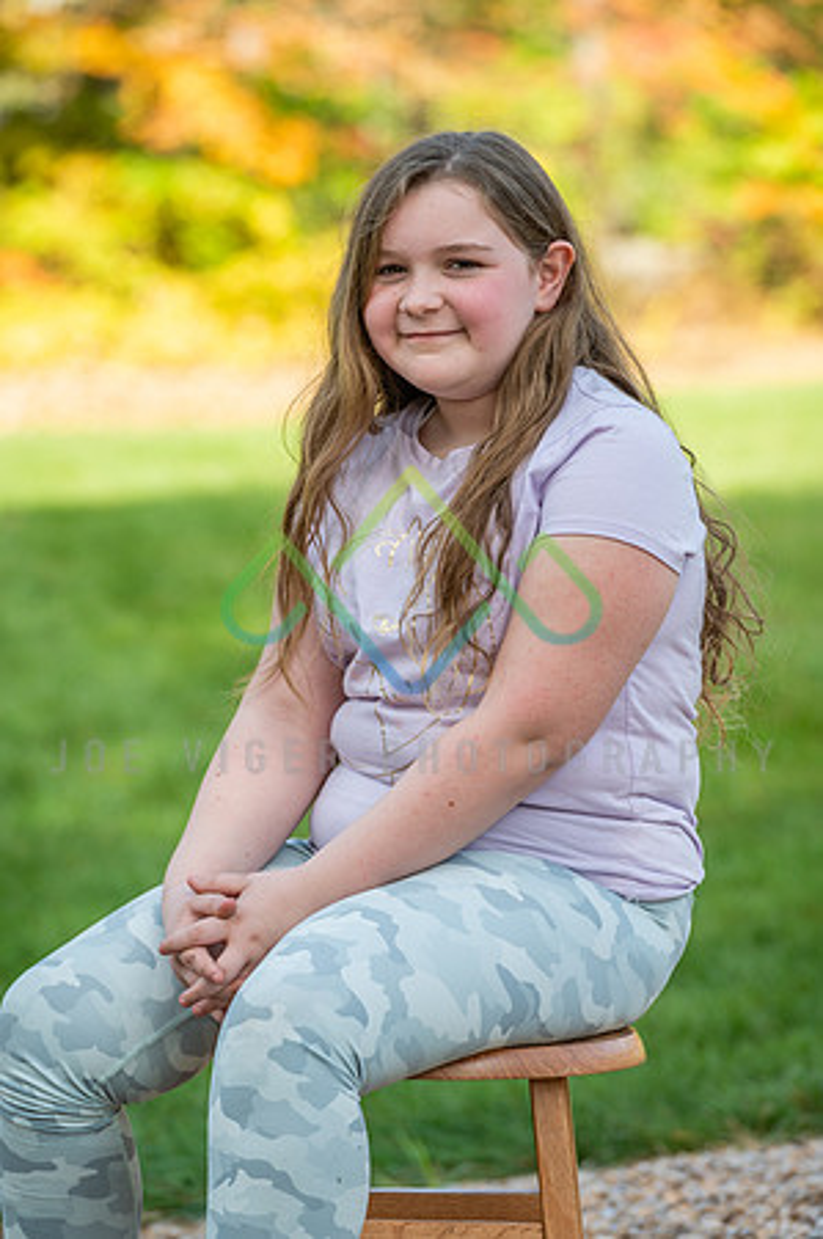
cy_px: 620
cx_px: 412
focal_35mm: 200
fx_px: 6874
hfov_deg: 6.9
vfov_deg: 10.3
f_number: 6.3
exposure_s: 1/160
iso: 100
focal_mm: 200
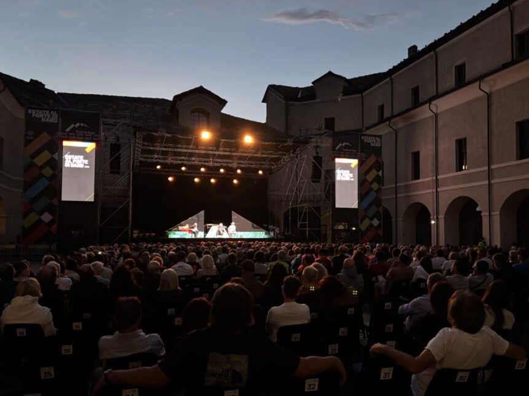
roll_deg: -0.1
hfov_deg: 58.3
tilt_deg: +2.5
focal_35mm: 31
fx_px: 474
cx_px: 280
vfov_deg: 45.4
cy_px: 214
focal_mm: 5.96
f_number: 1.6
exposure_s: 1/25
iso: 1000
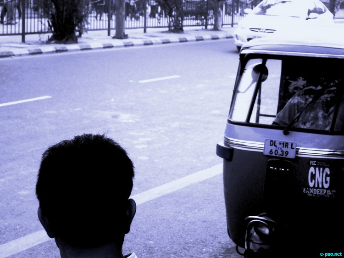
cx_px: 172
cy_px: 129
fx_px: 993
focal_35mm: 100
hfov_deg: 19.6
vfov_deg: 14.8
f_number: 5.4
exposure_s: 1/250
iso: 250
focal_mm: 17.9
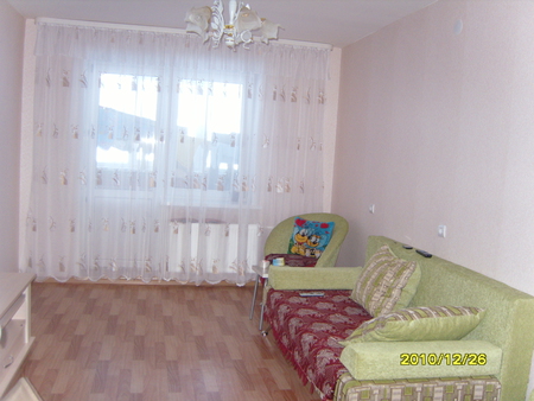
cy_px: 200
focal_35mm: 35
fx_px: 540
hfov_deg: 52.6
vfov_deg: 40.7
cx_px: 267
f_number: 2.8
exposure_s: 1/30
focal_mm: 7.4
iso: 211
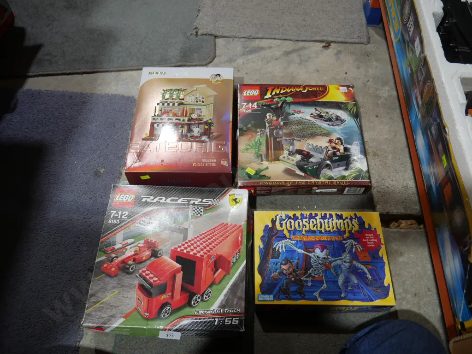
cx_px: 236
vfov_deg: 49.7
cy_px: 177
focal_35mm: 28
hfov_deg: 63.4
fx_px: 382
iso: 200
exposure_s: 1/60
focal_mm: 14
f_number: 3.5
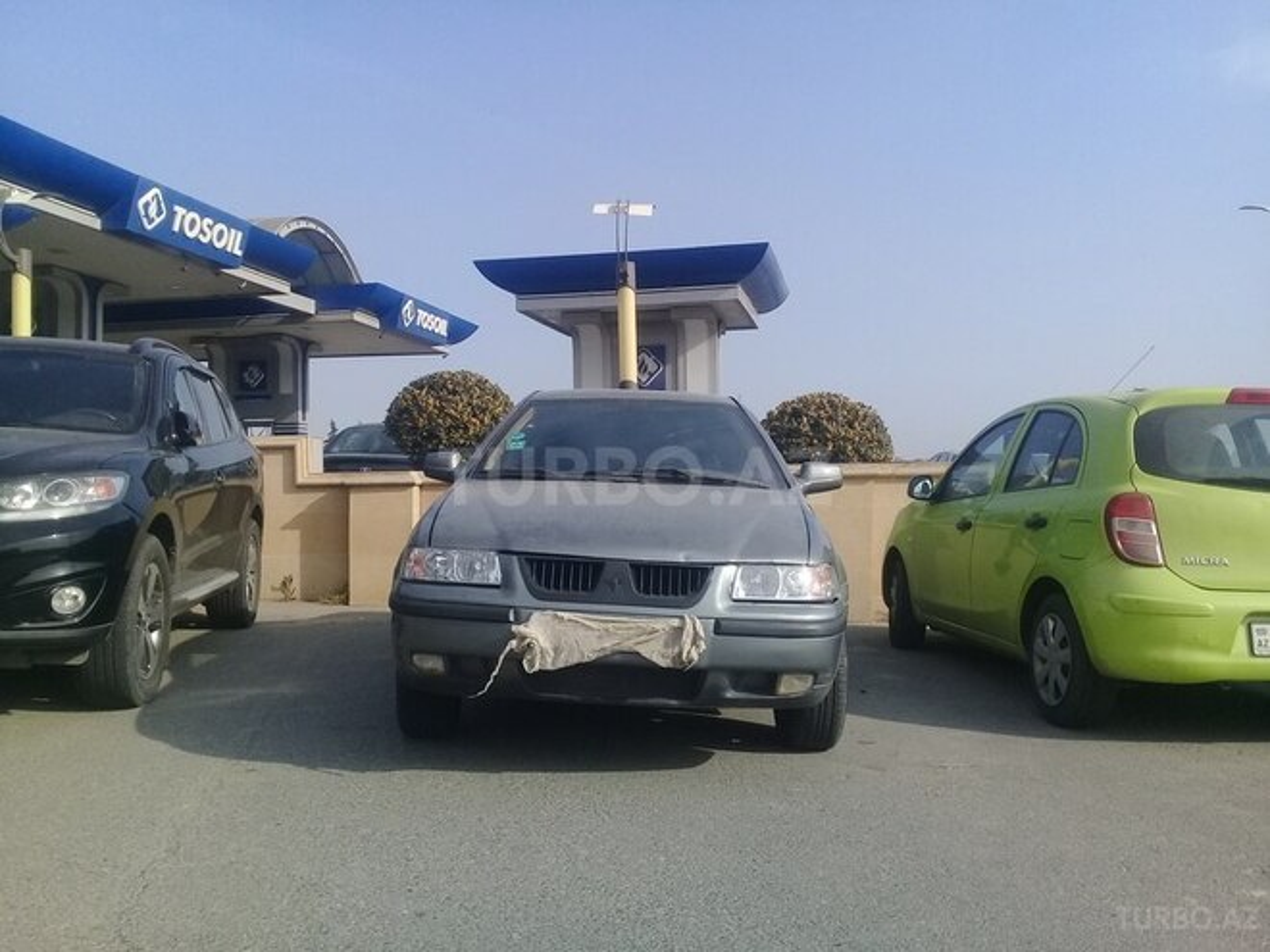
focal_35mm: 31
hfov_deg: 58.4
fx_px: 1137
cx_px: 635
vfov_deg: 45.4
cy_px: 476
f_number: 2.2
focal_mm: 3.3
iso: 50
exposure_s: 1/1330
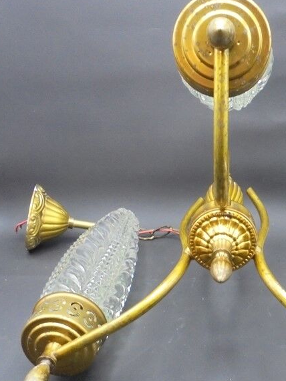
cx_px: 218
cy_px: 218
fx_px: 452
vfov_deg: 45.7
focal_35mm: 41
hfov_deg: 34.3
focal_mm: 4.6
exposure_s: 1/15
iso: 400
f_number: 3.5
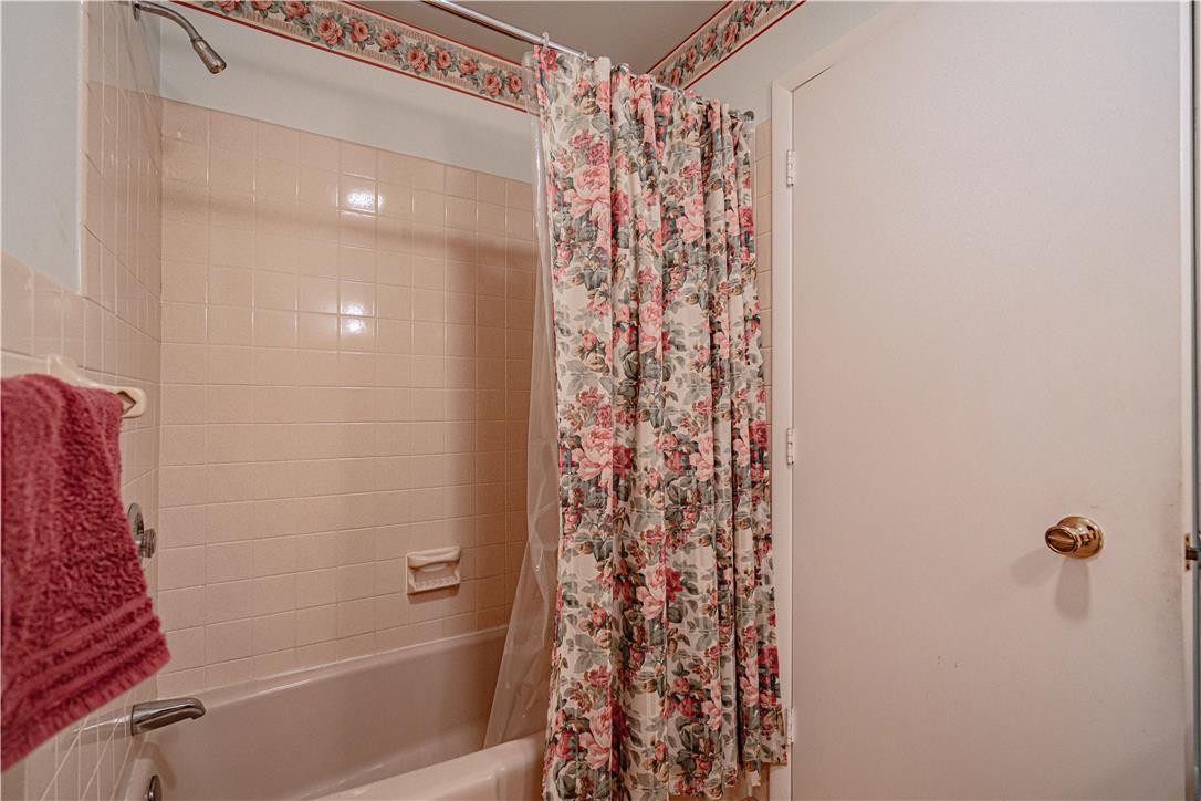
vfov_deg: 73.7
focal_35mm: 16
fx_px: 534
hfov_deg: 96.7
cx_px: 600
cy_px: 400
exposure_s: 1/200
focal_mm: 16
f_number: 4
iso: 1250
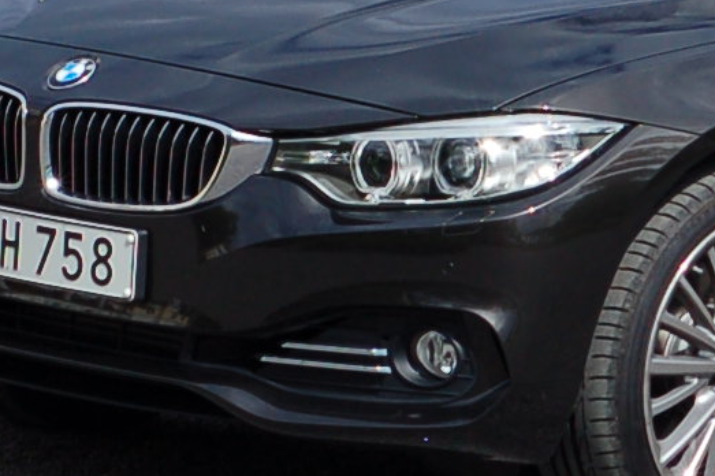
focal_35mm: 431
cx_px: 1042
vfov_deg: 3.2
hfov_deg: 4.8
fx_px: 8554
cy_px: 19
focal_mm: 50
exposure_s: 1/640
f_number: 6.3
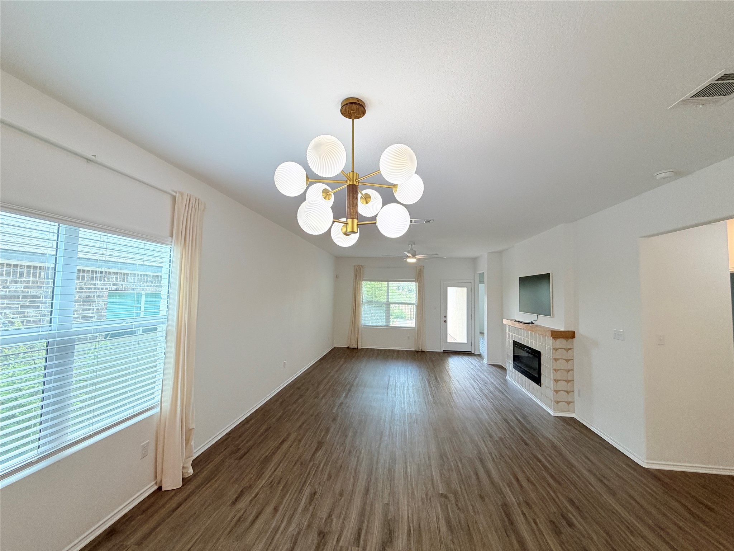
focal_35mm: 14
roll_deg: -1.7
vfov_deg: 85.7
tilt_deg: +3.5
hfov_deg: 102.1
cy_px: 276
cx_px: 367
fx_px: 297
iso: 125
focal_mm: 2.22
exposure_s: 1/120
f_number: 2.2
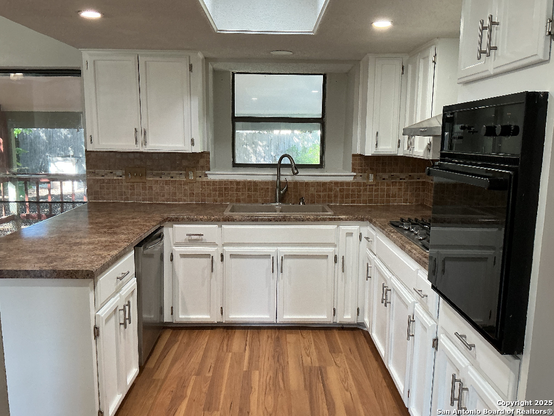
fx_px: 464
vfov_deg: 48.2
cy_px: 208
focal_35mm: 29
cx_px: 277
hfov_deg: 61.7
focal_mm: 3
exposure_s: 1/60
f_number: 1.8
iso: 80
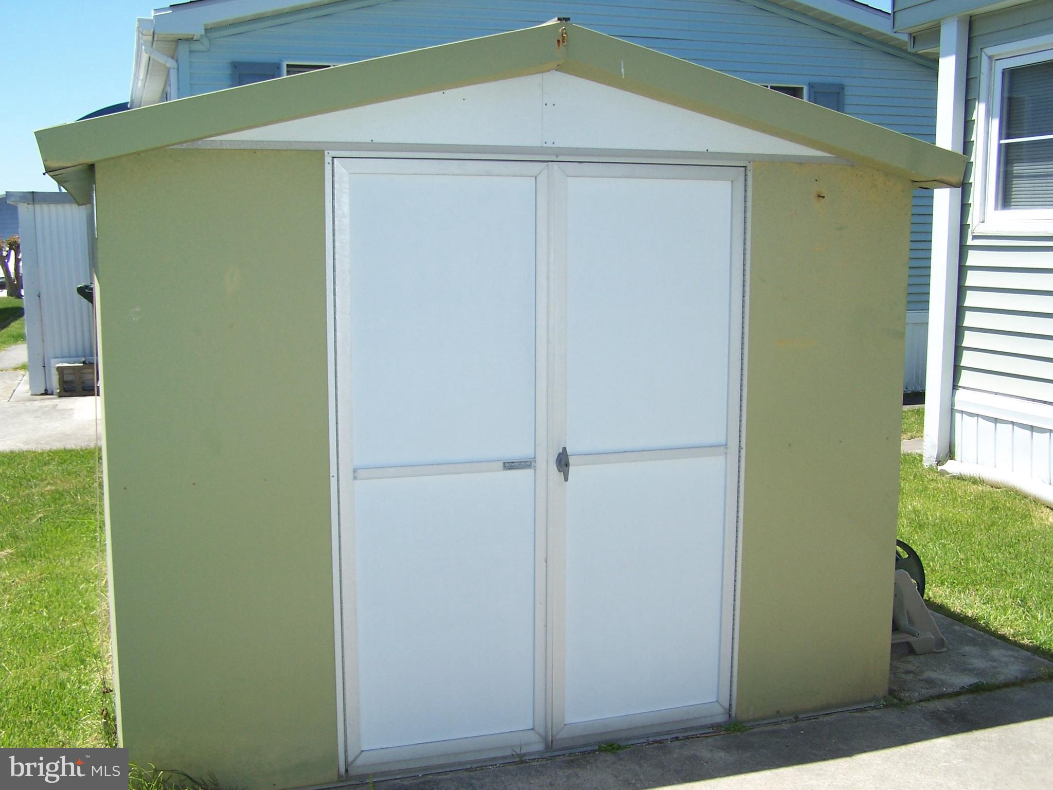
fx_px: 1156
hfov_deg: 49.0
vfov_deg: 37.7
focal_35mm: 38
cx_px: 526
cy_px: 395
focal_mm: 6.3
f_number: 4
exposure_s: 1/500
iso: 80
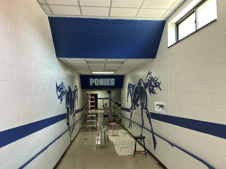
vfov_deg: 53.1
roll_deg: +0.0
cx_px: 113
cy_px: 84
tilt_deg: +2.1
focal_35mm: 26
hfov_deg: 67.3
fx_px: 170
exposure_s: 1/60
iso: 100
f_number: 1.5
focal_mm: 5.7
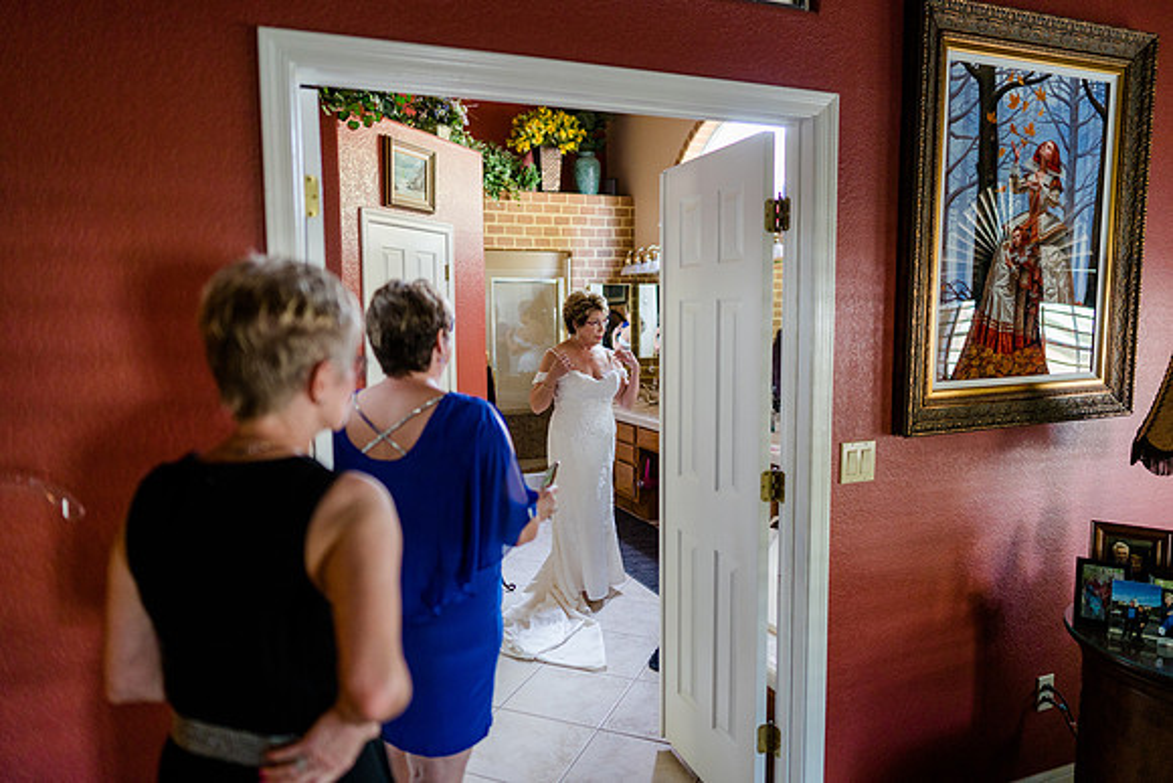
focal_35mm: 24
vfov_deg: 53.2
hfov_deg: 73.7
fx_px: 782
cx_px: 586
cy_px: 392
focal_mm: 24
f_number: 1.4
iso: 800
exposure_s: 1/250
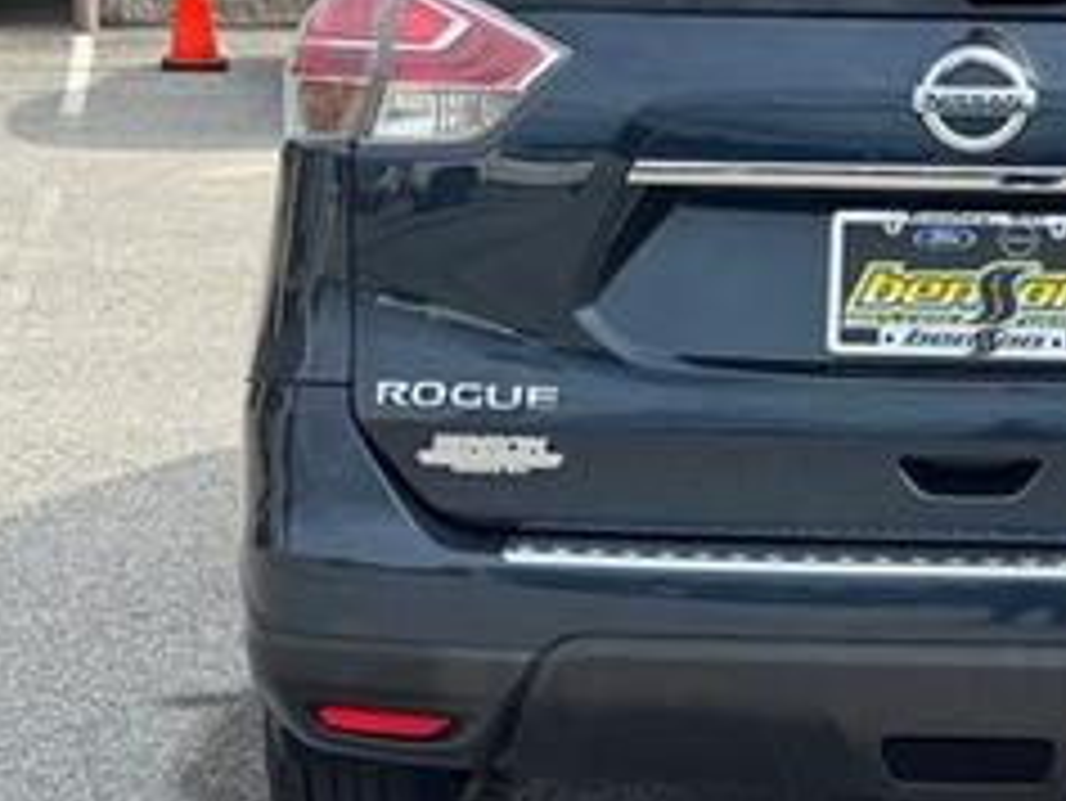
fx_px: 3143
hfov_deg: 18.9
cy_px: 261
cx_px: 972
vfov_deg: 14.5
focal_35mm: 102
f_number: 1.78
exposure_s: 1/2252
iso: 64
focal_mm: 6.76
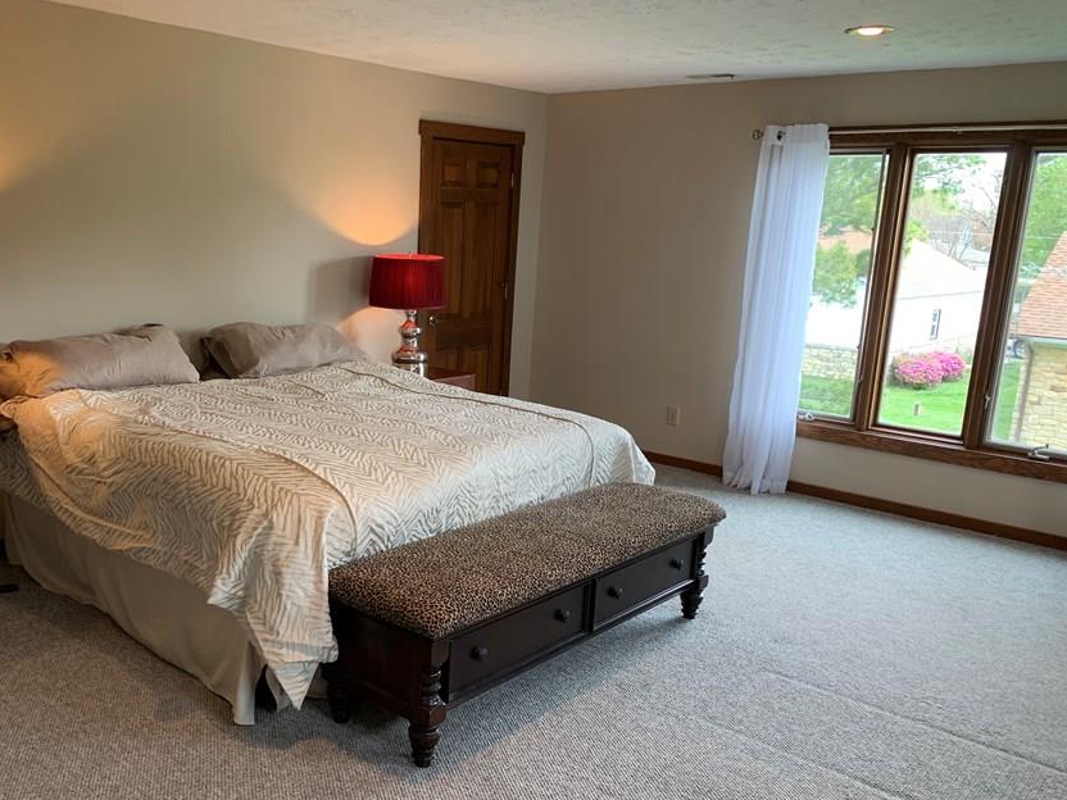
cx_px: 440
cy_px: 455
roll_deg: -2.8
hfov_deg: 56.5
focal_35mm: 32
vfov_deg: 44.1
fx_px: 986
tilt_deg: -11.7
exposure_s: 1/60
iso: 64
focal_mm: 4.25
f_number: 1.8
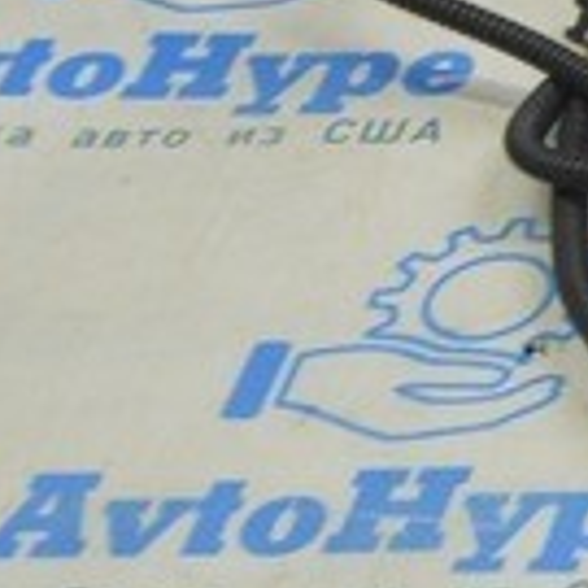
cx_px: 2082
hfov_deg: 7.4
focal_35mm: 193
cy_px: 172
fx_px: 3709
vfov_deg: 9.1
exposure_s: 1/25
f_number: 5.6
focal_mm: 20
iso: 400
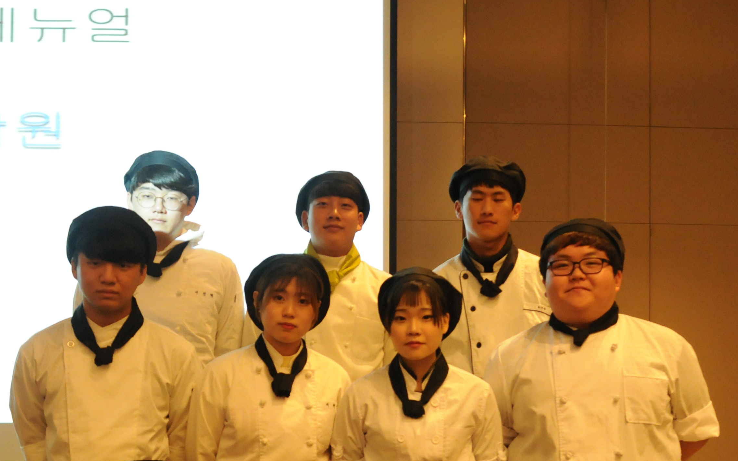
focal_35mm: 52
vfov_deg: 24.5
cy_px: 356
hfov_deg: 38.9
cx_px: 364
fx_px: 1046
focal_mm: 18
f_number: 2.8
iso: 1250
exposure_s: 1/30
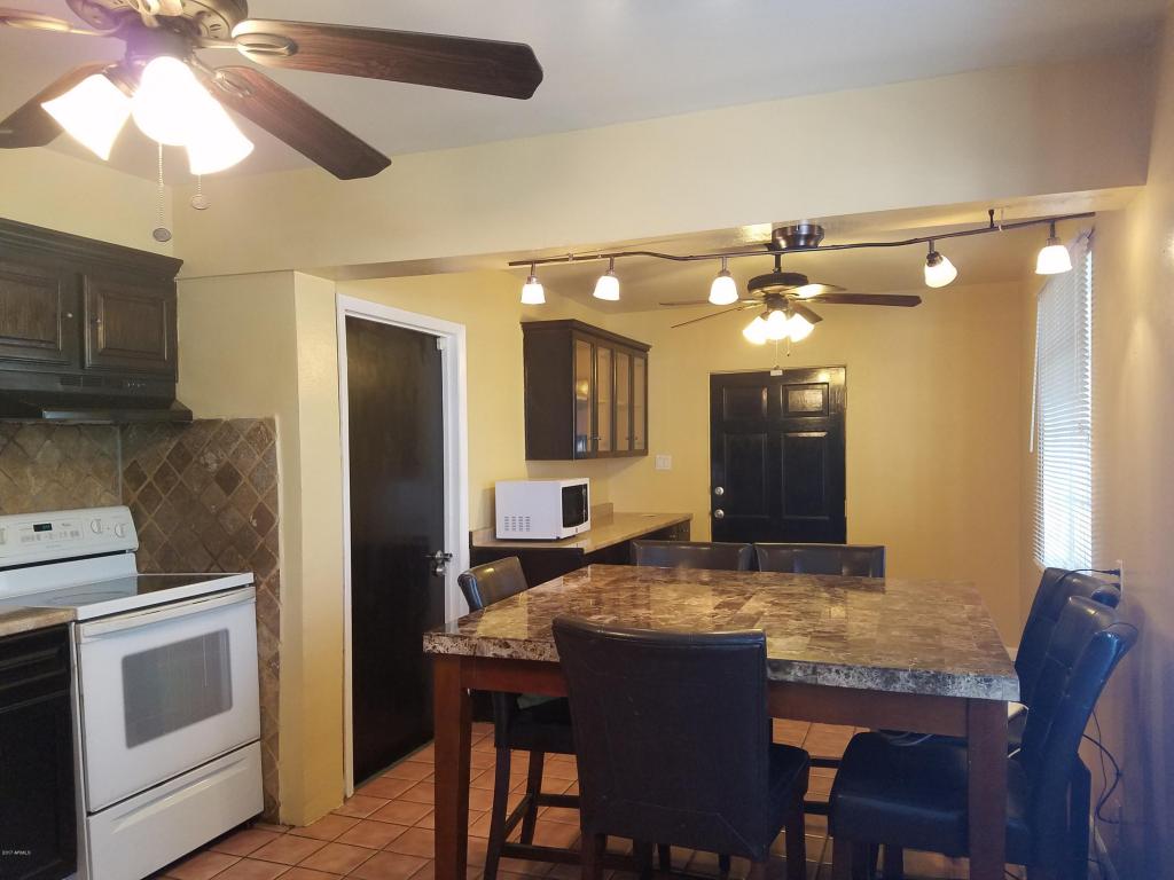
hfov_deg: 67.3
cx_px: 587
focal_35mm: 26
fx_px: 882
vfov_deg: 53.1
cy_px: 440
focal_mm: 4.2
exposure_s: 1/60
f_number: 1.7
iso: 200
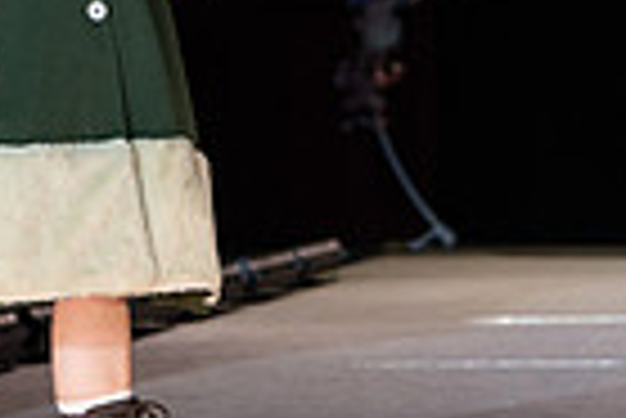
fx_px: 5326
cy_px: -90
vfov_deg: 4.5
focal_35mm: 306
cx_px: 22
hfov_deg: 6.7
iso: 800
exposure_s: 1/640
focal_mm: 70
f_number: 3.5
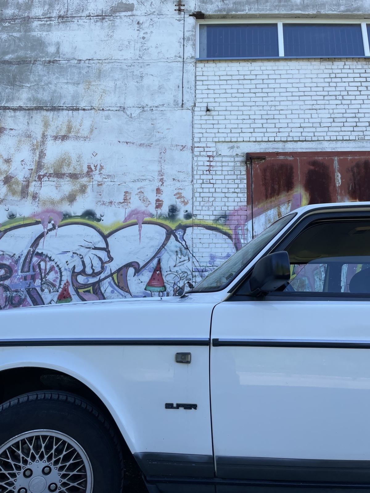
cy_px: 246
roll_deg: -1.3
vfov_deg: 67.3
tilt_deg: +12.5
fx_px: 371
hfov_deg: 53.1
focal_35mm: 26
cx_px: 185
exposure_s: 1/988
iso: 32
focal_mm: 4.2
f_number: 1.6
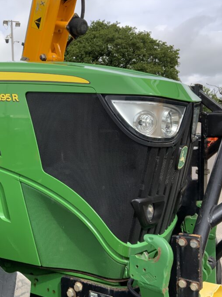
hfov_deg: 32.4
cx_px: 63
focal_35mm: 44
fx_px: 376
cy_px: 142
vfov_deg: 42.9
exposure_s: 1/1168
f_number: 1.8
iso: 16
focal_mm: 3
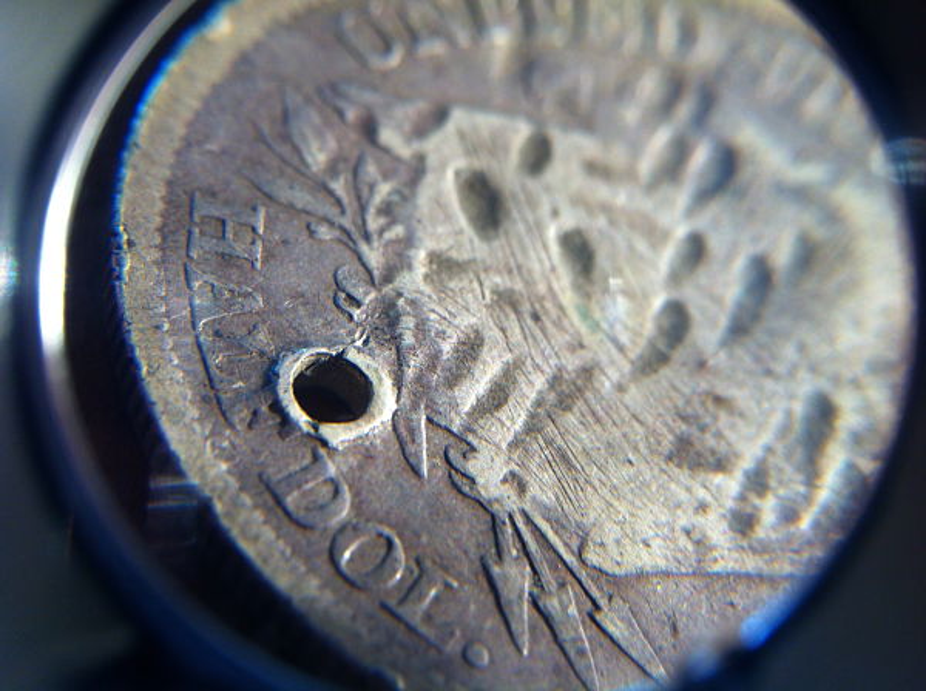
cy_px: 346
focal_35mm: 35
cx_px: 463
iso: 80
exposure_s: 1/17
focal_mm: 3.85
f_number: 2.8
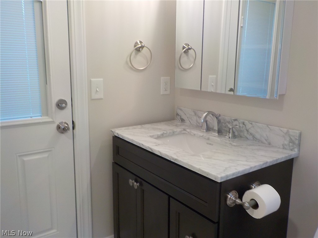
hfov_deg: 60.0
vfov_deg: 46.8
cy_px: 119
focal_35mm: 30
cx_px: 159
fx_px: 276
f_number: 3.3
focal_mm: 4.1
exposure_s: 1/30
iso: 220
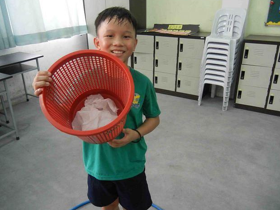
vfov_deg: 45.5
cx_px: 137
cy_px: 102
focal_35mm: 31
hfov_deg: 58.3
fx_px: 251
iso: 395
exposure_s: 1/30
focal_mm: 5.4
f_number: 3.5
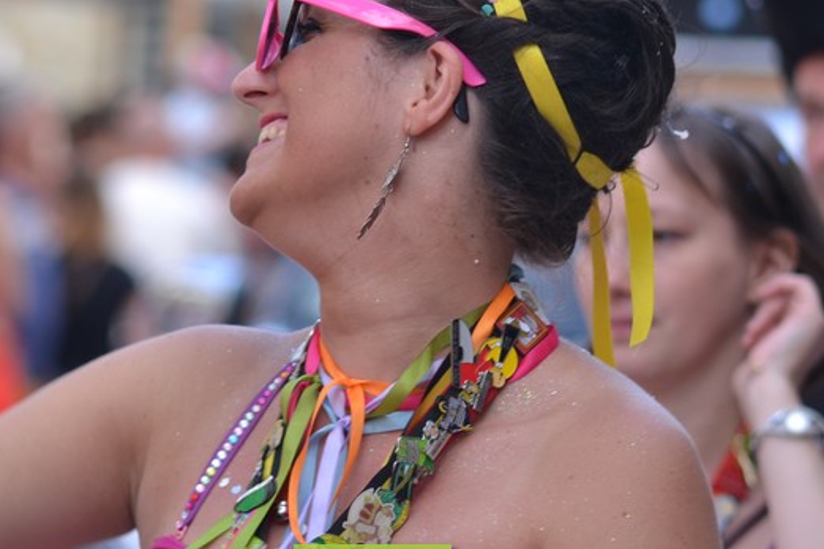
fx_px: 5721
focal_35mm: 250
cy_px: 133
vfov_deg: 5.5
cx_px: 373
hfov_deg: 8.2
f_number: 2.8
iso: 100
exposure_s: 1/200
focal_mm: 85
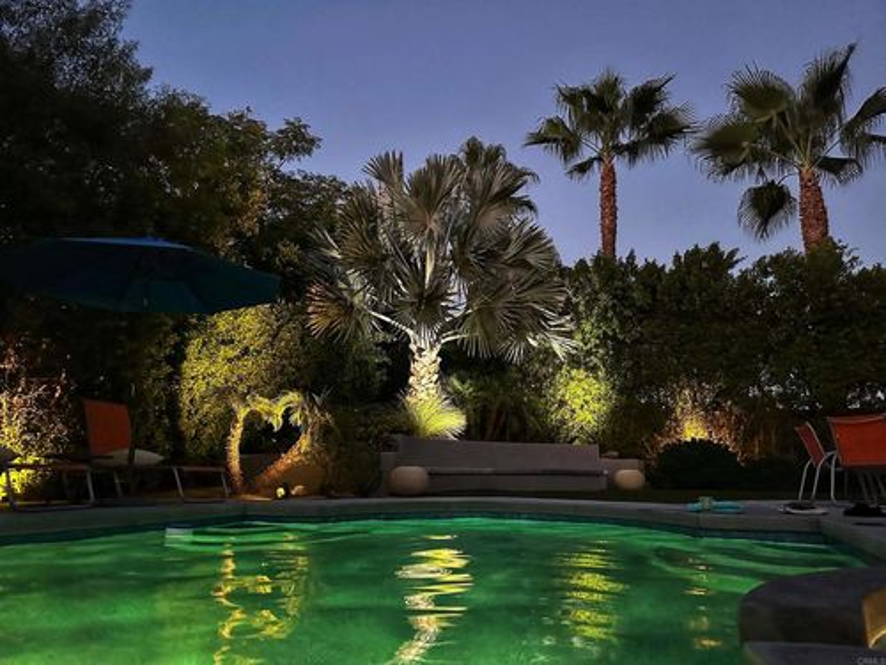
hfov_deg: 71.6
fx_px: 614
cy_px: 332
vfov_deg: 56.8
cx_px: 443
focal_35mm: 24
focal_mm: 6.86
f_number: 1.78
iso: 1250
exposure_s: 1/30
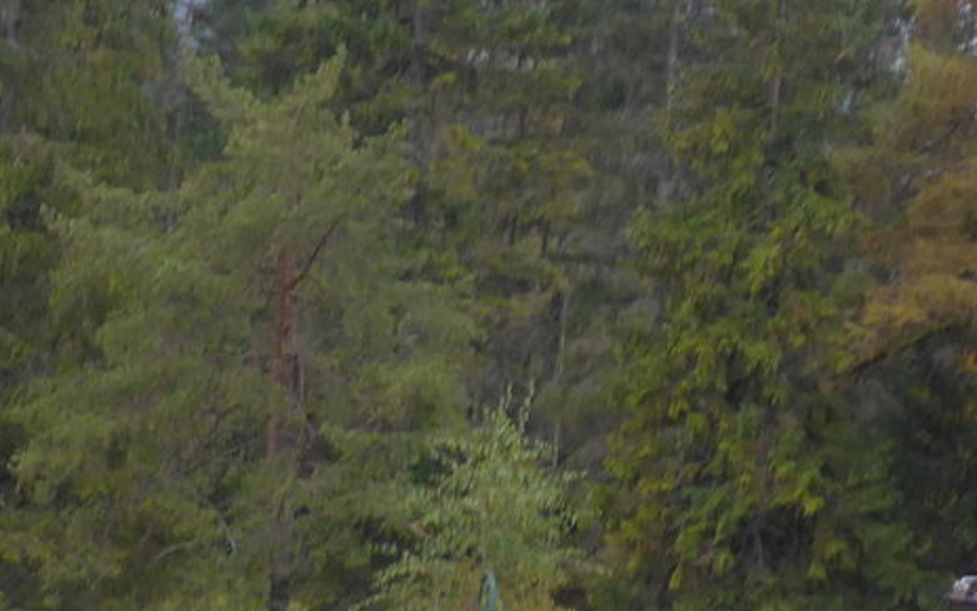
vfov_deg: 7.2
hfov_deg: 11.5
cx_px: 59
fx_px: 4819
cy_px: 748
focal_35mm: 181
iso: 400
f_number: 3.9
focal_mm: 13.4
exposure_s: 1/20
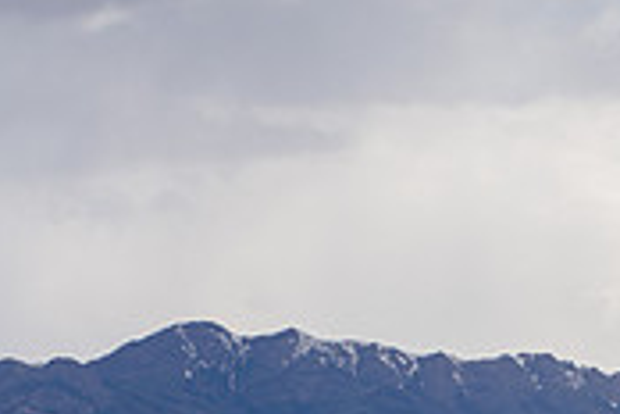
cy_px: 601
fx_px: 8094
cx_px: 680
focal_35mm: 470
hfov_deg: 4.4
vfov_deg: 2.9
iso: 100
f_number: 8
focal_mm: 135
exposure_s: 1/400
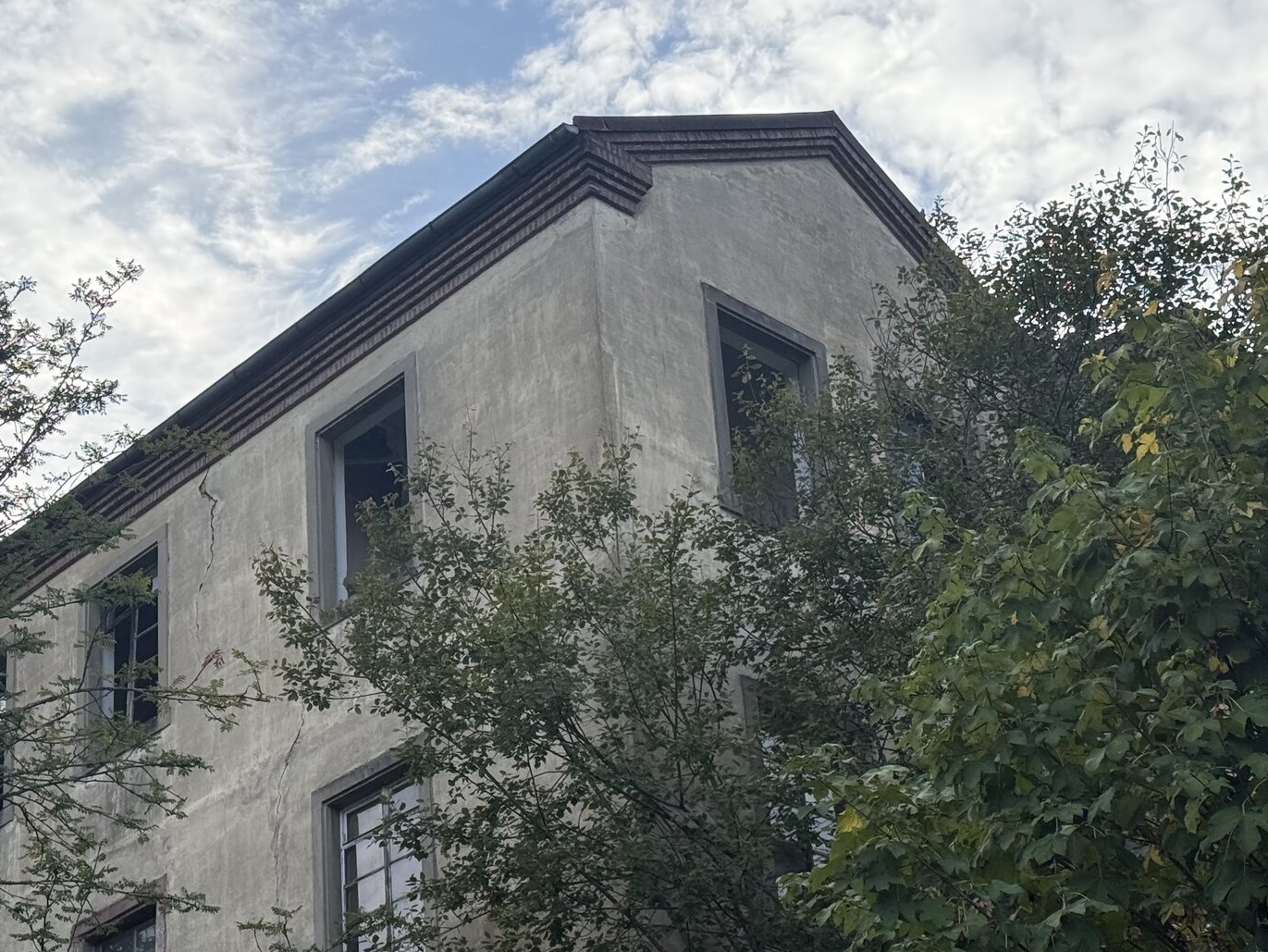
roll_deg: +1.4
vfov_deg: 20.9
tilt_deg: +26.9
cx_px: 383
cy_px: 690
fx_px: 2565
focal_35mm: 70
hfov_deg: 27.5
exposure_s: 1/2273
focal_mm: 6.76
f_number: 1.78
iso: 100
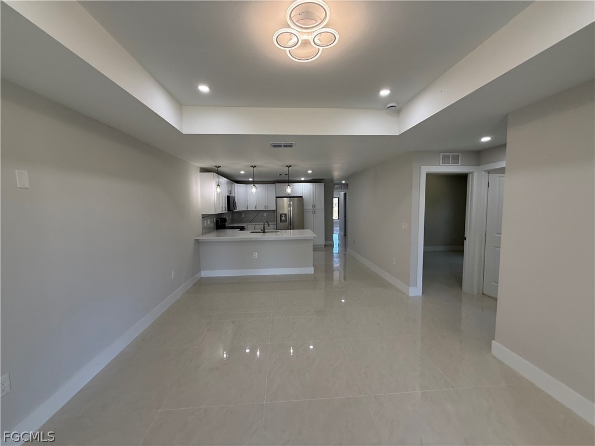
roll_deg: +1.3
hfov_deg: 102.1
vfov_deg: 85.7
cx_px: 298
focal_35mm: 14
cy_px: 223
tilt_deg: -4.8
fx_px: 241
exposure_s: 1/120
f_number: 2.2
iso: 80
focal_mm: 2.22
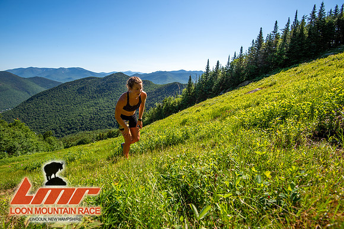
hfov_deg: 96.8
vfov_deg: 73.7
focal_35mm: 16
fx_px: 153
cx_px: 172
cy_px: 114
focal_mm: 16
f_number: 6.3
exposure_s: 1/320
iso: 100
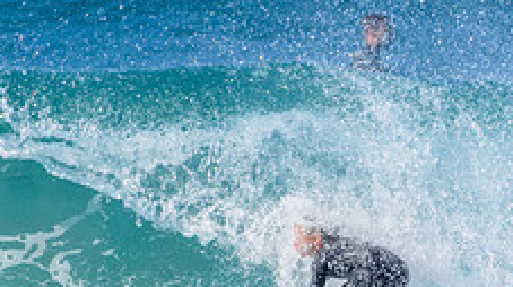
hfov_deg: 1.1
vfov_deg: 0.6
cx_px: 255
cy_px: 383
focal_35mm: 2012
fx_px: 27333
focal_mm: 500
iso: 320
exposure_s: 1/2000
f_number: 5.6
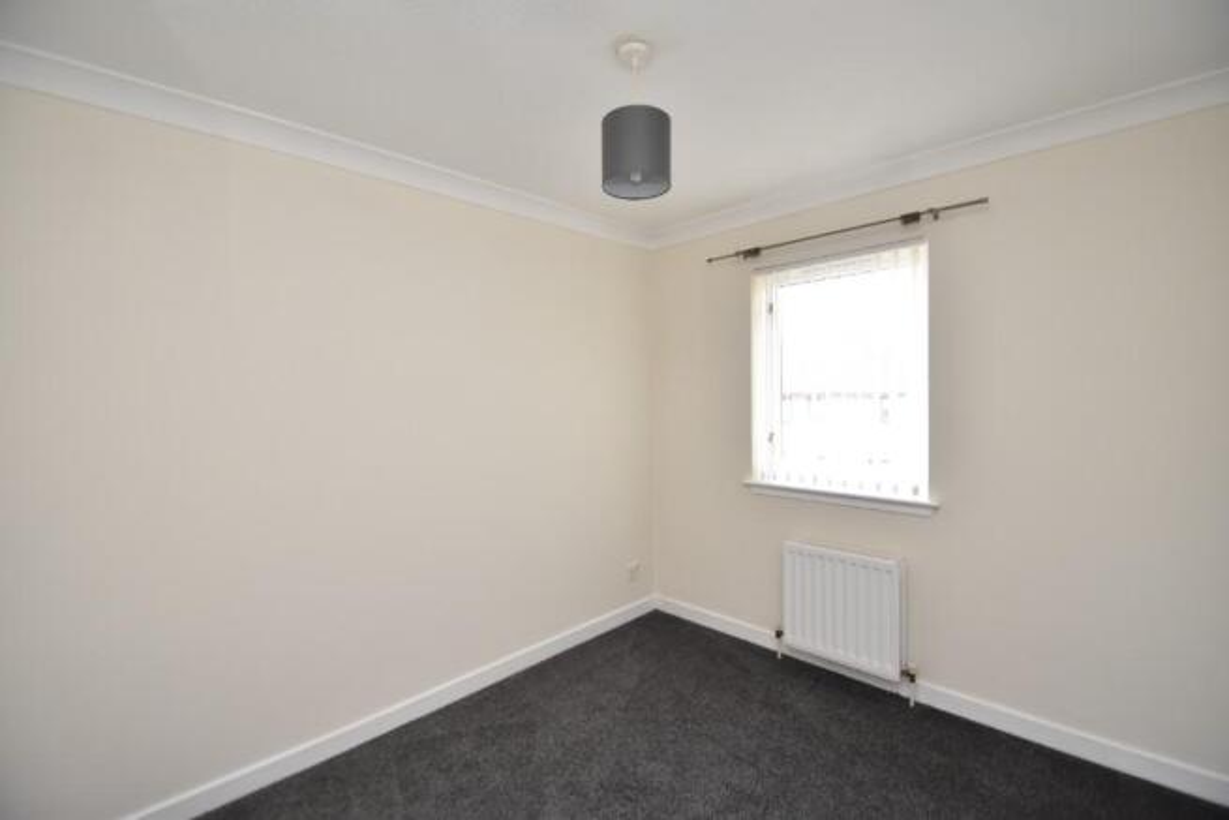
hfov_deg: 100.4
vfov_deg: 77.4
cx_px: 614
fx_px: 512
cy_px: 410
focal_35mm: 15
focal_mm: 10
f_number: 4.5
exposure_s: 1/160
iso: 800
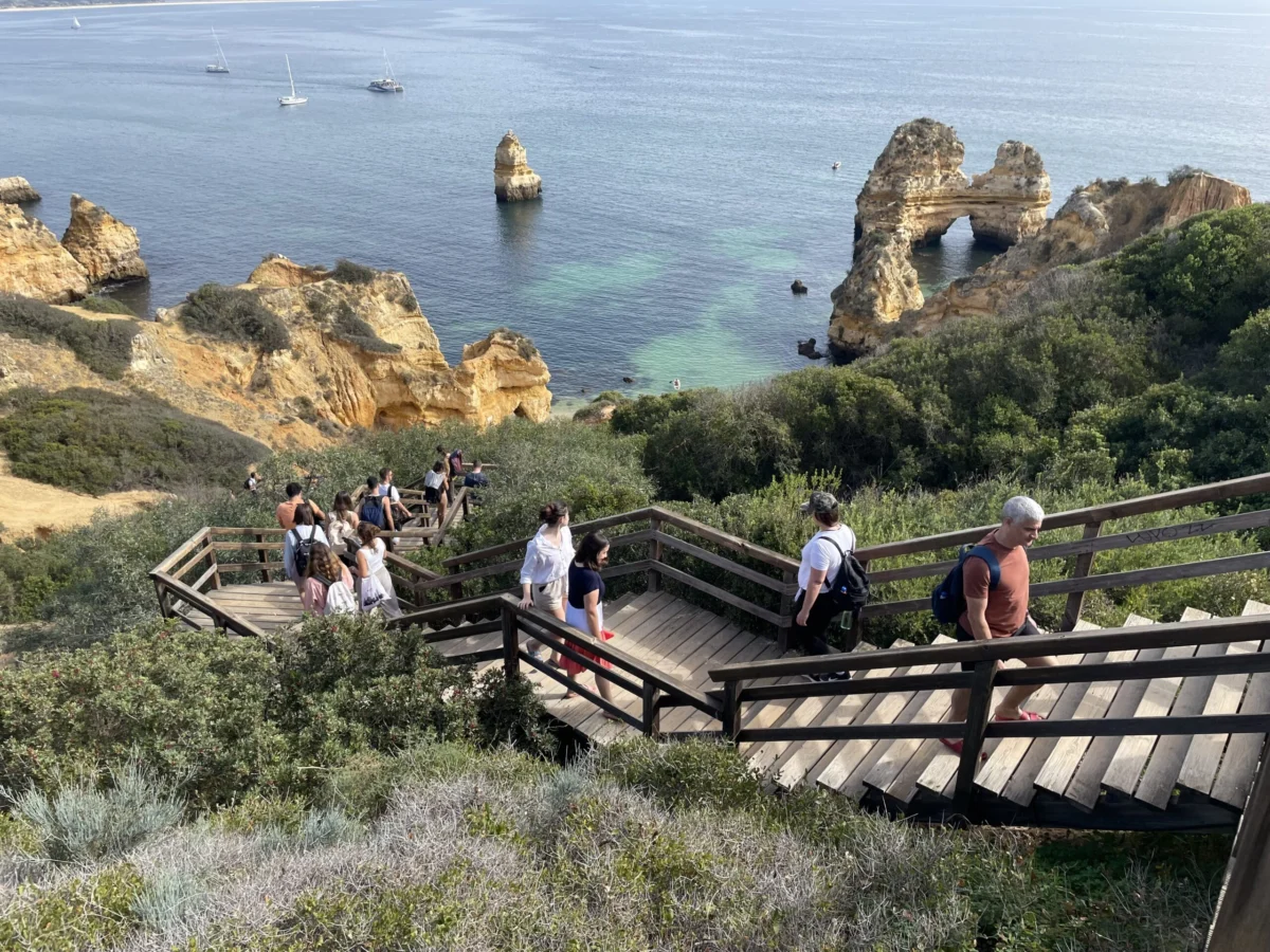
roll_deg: -0.3
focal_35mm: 26
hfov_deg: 67.3
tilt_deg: -26.2
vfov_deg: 53.1
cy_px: 476
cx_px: 635
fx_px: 954
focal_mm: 4.2
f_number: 1.6
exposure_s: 1/1553
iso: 32
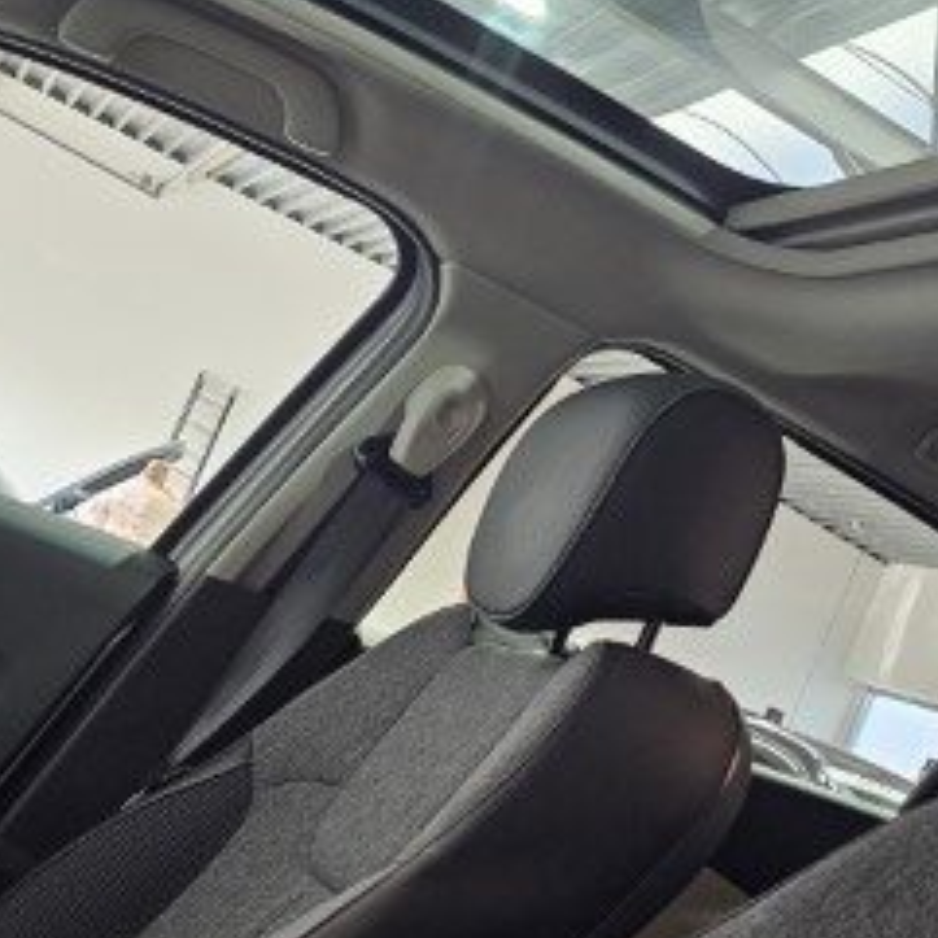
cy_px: 522
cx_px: 595
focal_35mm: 54
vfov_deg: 31.6
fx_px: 1655
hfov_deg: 31.5
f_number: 1.7
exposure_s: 1/100
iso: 400
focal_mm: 6.3
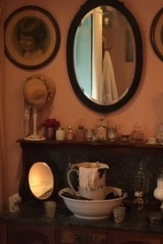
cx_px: 76
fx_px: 475
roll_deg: -1.0
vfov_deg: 28.8
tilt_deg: -6.8
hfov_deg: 19.5
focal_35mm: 70
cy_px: 150
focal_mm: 4.15
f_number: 2.2
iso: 200
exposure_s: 1/20
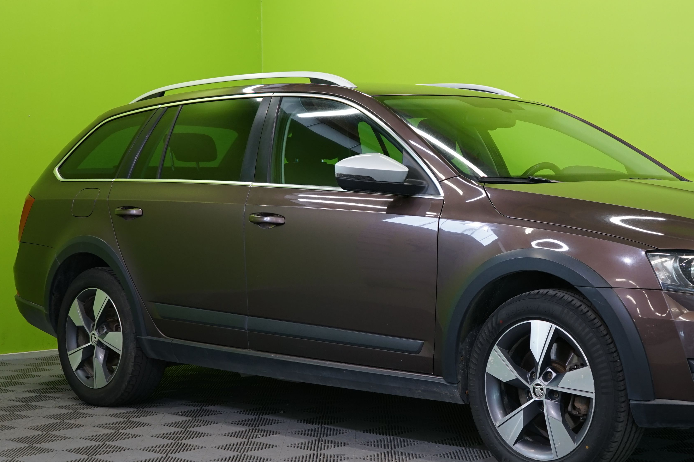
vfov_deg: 20.0
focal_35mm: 68
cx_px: 487
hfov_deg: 29.4
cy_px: 221
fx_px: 1311
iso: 500
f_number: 6.3
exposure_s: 1/30
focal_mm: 38
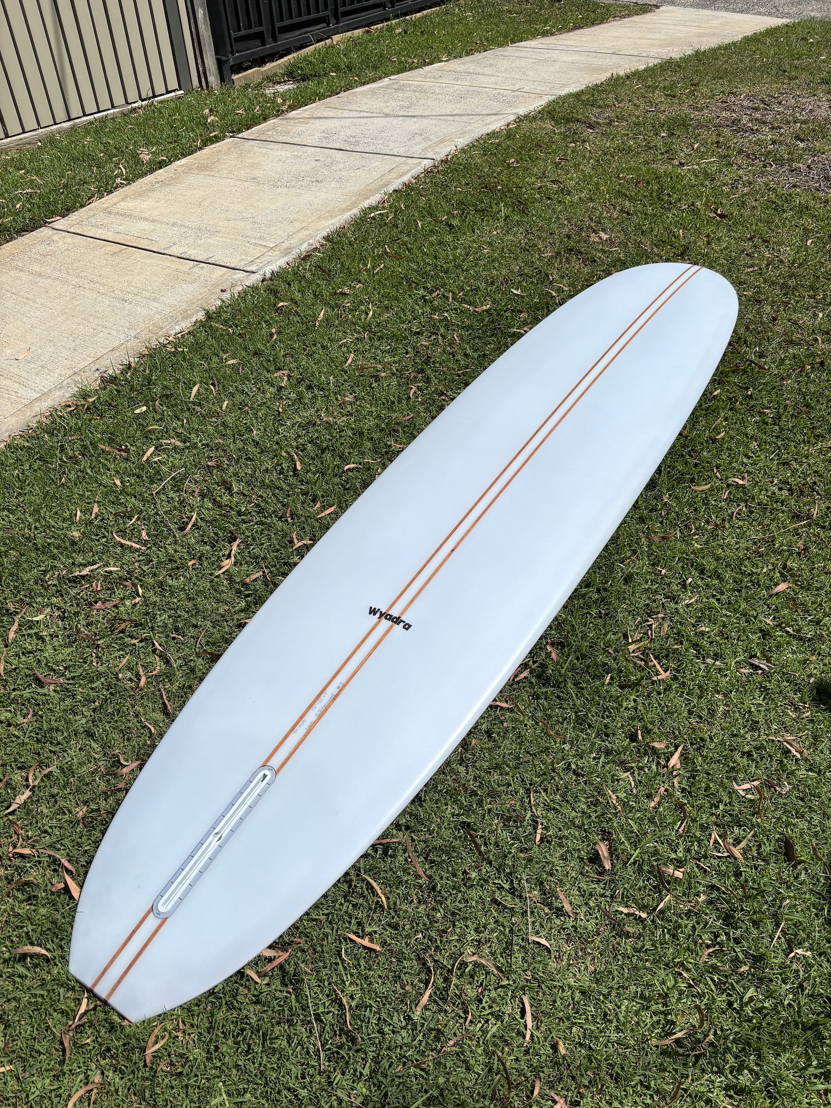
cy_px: 554
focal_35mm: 26
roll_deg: +2.9
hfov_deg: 53.1
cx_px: 416
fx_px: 832
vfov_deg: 67.3
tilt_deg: -39.6
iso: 50
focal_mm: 5.96
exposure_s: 1/10989
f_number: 1.6
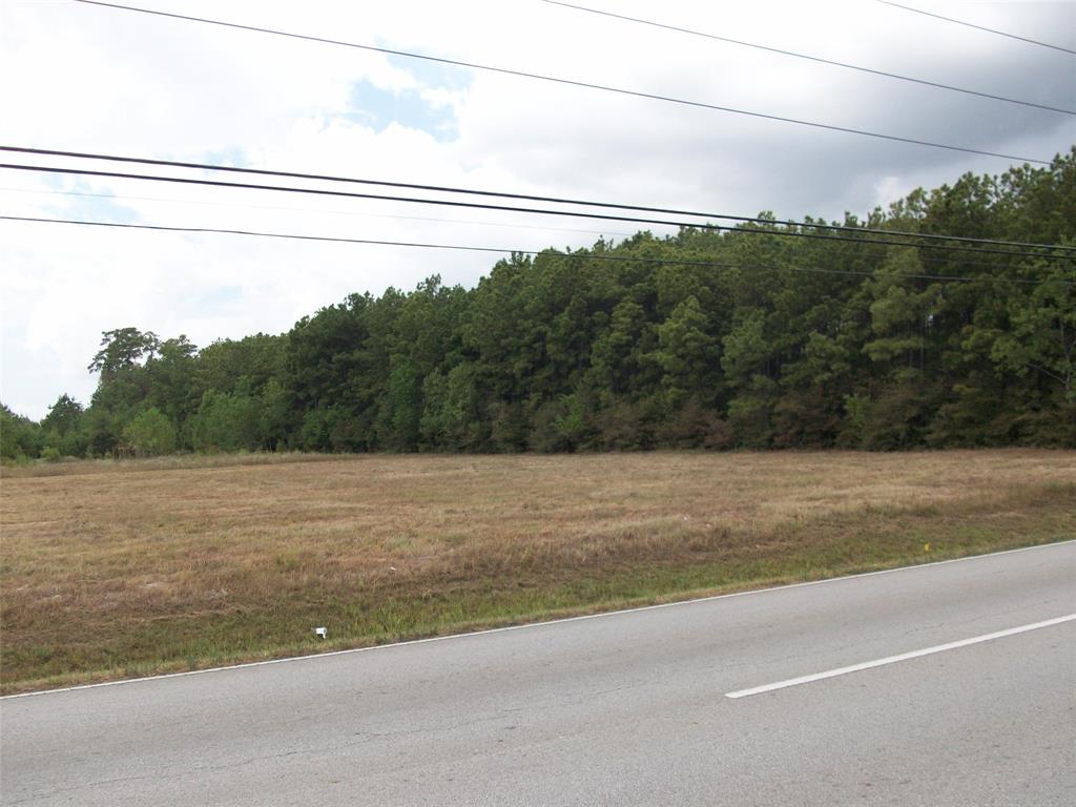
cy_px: 404
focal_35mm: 34
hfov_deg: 54.0
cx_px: 538
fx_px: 1057
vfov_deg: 41.8
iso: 64
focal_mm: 5.7
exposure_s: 1/739
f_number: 2.8
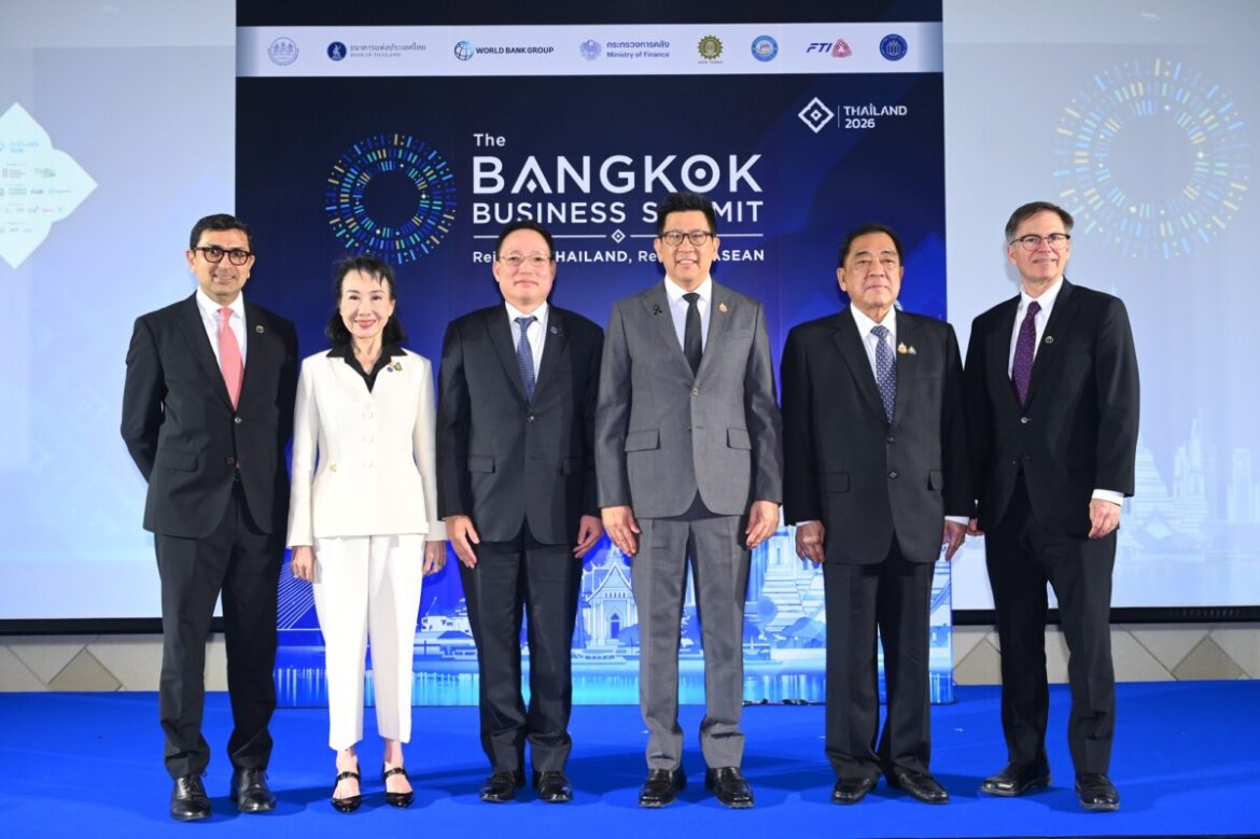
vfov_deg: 36.8
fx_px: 1259
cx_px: 630
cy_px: 420
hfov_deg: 53.2
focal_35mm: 36
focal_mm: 36
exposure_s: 1/100
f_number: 5
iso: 1600
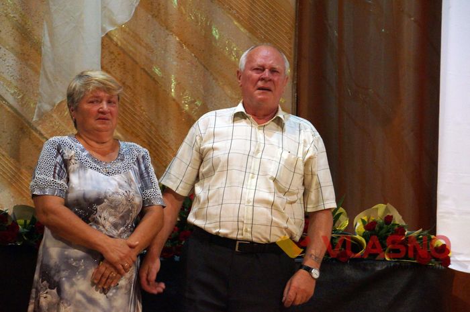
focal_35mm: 135
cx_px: 235
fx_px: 1760
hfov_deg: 15.2
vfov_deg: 10.1
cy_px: 156
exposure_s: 1/160
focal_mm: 90
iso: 3200
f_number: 5.6
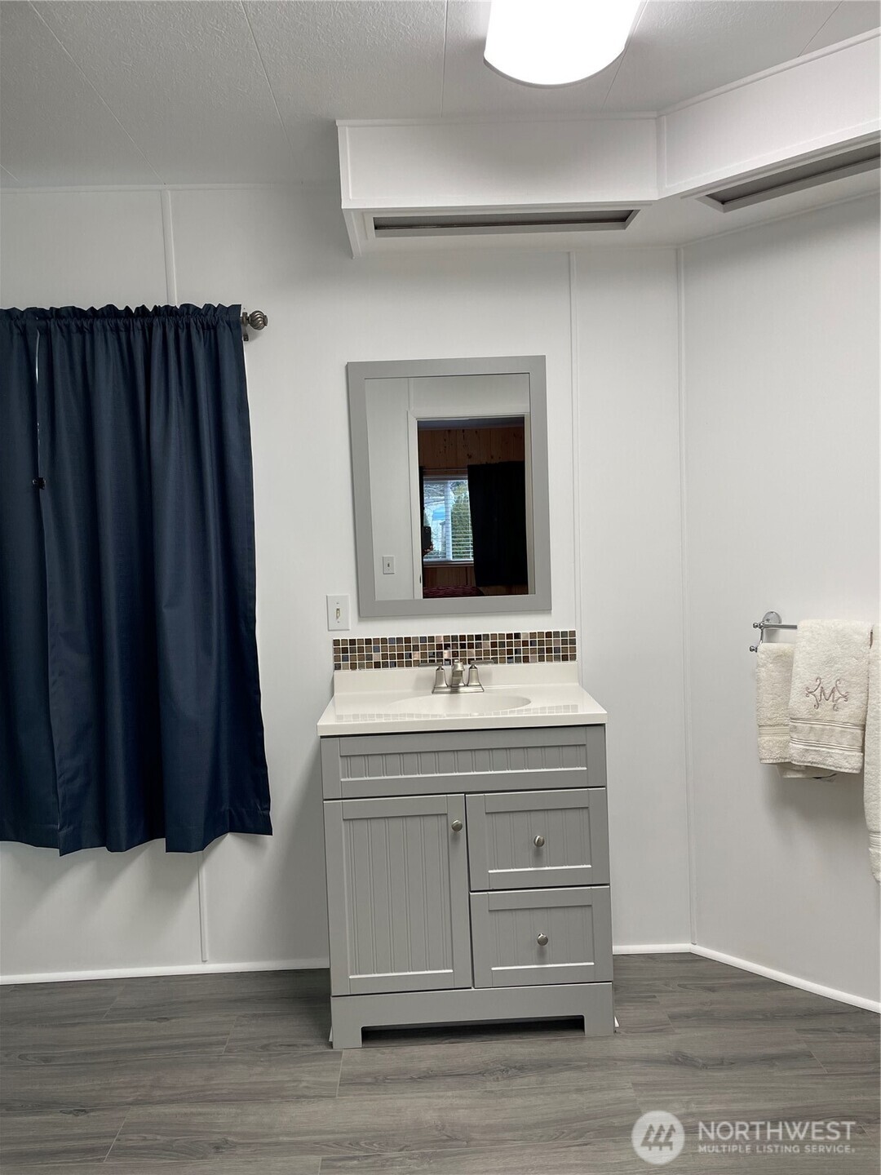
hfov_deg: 53.1
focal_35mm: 26
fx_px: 882
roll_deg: +1.8
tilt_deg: -3.1
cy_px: 588
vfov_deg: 67.3
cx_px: 440
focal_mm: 4.2
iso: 64
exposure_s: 1/120
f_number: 1.6
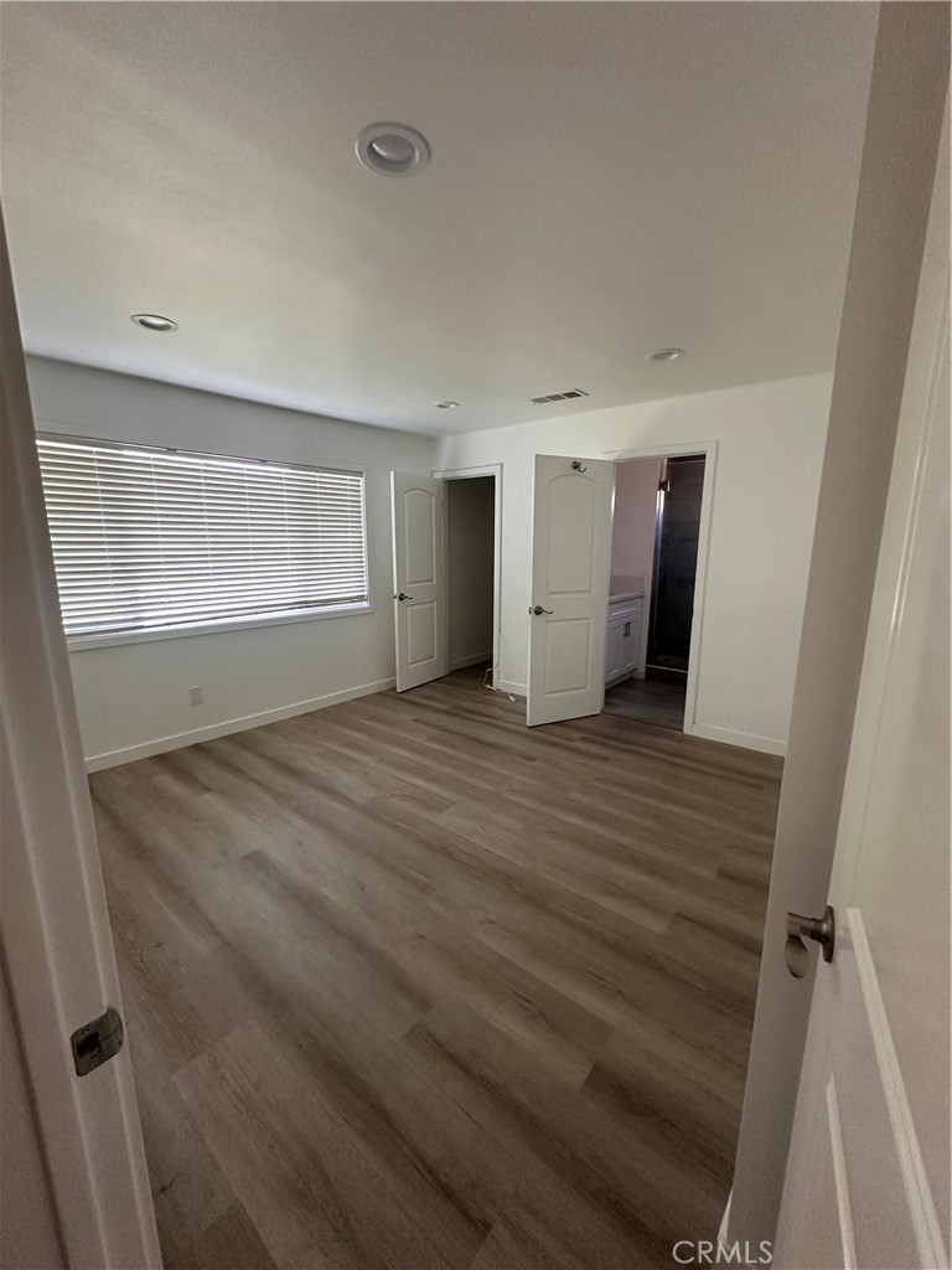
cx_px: 476
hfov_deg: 85.7
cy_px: 635
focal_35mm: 14
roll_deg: -1.0
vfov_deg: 102.1
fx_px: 513
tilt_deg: -9.8
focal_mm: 2.22
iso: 320
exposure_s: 1/81
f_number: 2.2
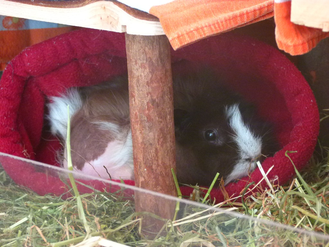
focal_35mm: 122
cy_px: 124
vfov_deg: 12.1
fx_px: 1160
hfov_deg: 16.1
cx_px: 164
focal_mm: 21.9
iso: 400
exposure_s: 1/25
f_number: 3.6
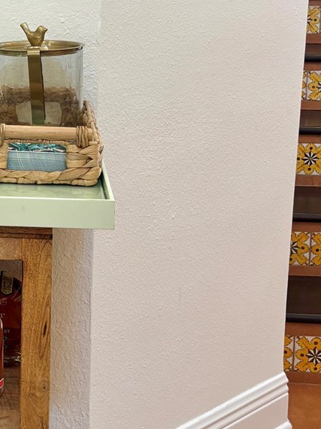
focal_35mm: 73
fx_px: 903
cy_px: 90
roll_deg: +0.9
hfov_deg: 18.9
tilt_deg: -9.2
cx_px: -74
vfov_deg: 26.2
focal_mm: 5.96
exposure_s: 1/120
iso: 125
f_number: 1.6
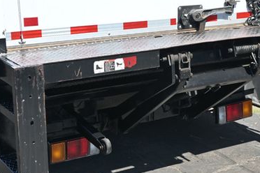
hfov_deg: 26.9
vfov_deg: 18.2
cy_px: 74
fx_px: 541
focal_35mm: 75
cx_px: 171
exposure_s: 1/250
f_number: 5.6
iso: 125
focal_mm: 29
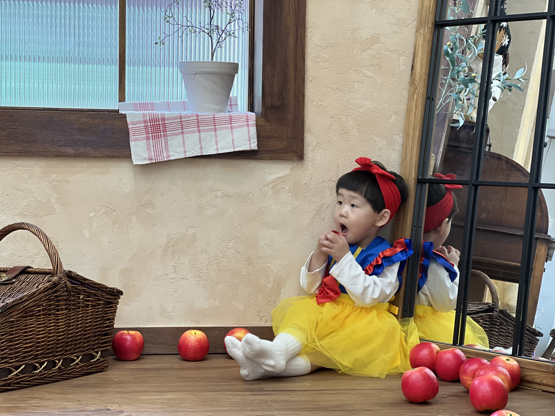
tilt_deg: -2.7
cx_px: 278
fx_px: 1235
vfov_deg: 19.1
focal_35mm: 77
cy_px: 208
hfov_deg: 25.3
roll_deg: -0.5
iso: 250
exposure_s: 1/120
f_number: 2.8
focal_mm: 9
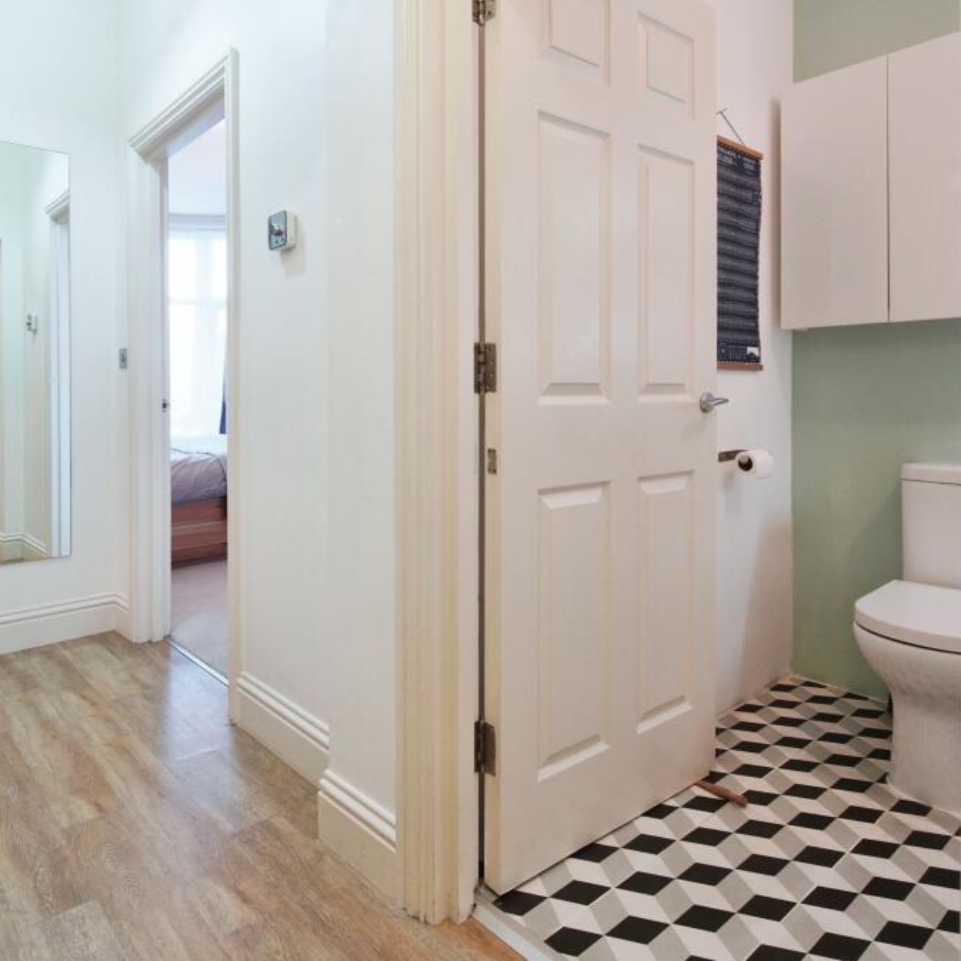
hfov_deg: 68.5
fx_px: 691
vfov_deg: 69.6
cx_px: 357
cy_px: 485
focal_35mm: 22
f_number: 11
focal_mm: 17
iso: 640
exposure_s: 1/4
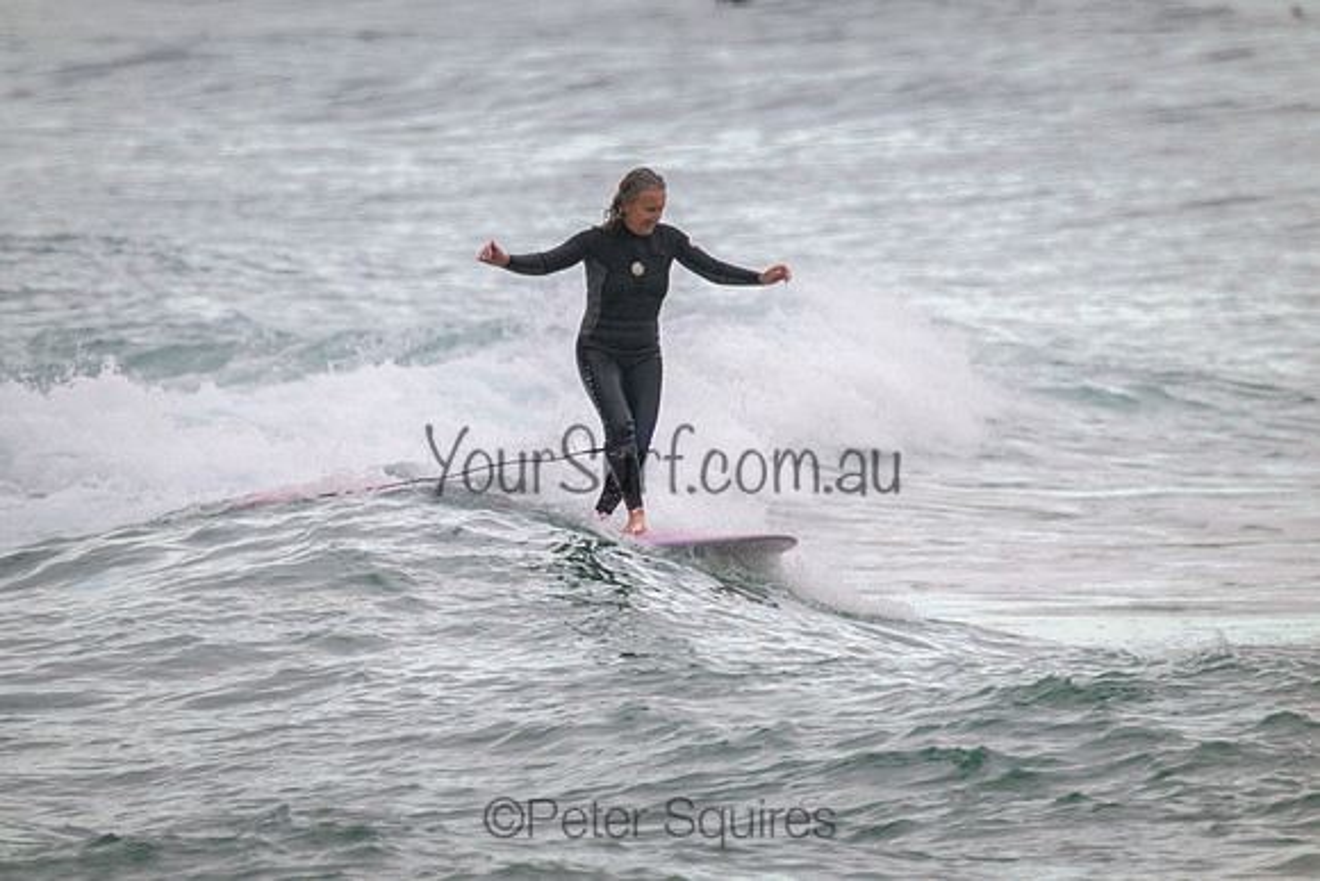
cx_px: 660
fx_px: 29339
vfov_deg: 1.7
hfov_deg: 2.6
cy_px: 440
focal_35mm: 800
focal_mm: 800
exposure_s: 1/320
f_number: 11
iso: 1800
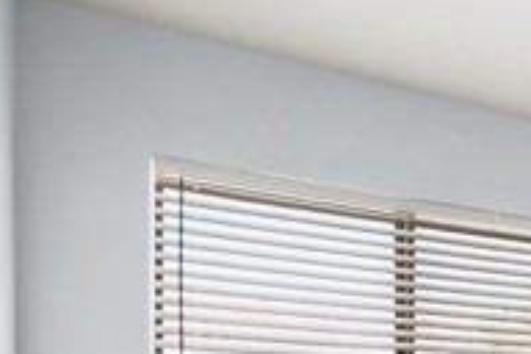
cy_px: 431
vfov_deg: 24.3
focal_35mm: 50
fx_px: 737
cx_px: 805
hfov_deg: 27.1
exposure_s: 1/2
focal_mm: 10
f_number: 7.1
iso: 100
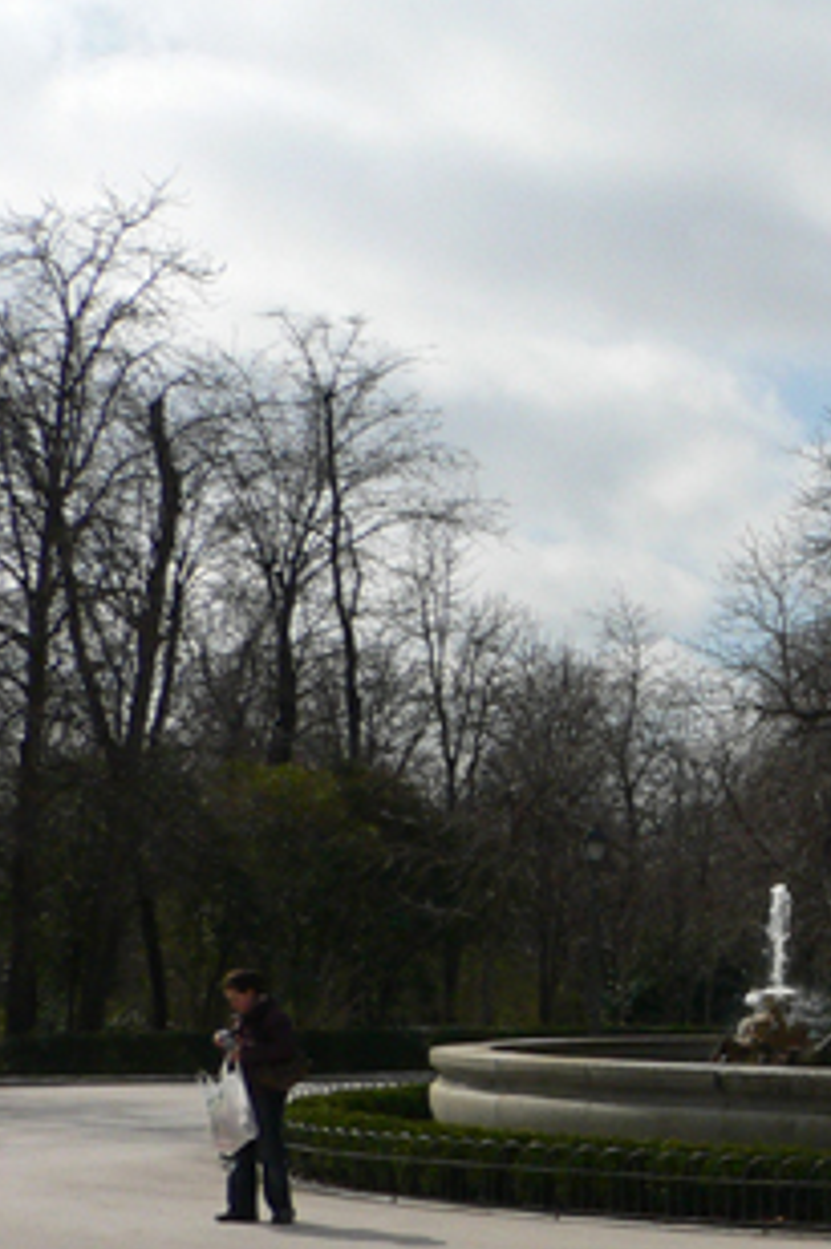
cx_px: 1180
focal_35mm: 71
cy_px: 807
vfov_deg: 28.3
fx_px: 2461
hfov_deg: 17.5
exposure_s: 1/800
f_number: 5.6
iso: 100
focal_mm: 4.6
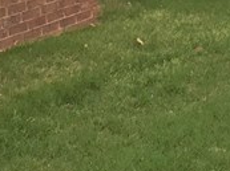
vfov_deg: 8.5
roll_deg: +2.3
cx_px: 237
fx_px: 1140
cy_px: -65
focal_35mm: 172
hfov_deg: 11.4
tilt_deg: -5.6
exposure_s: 1/725
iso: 25
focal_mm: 4.15
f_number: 2.2
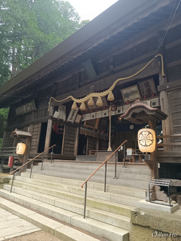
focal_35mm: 24
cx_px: 90
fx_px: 167
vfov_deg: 71.6
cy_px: 120
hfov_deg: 56.8
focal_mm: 6.14
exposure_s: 1/100
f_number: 1.65
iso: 293
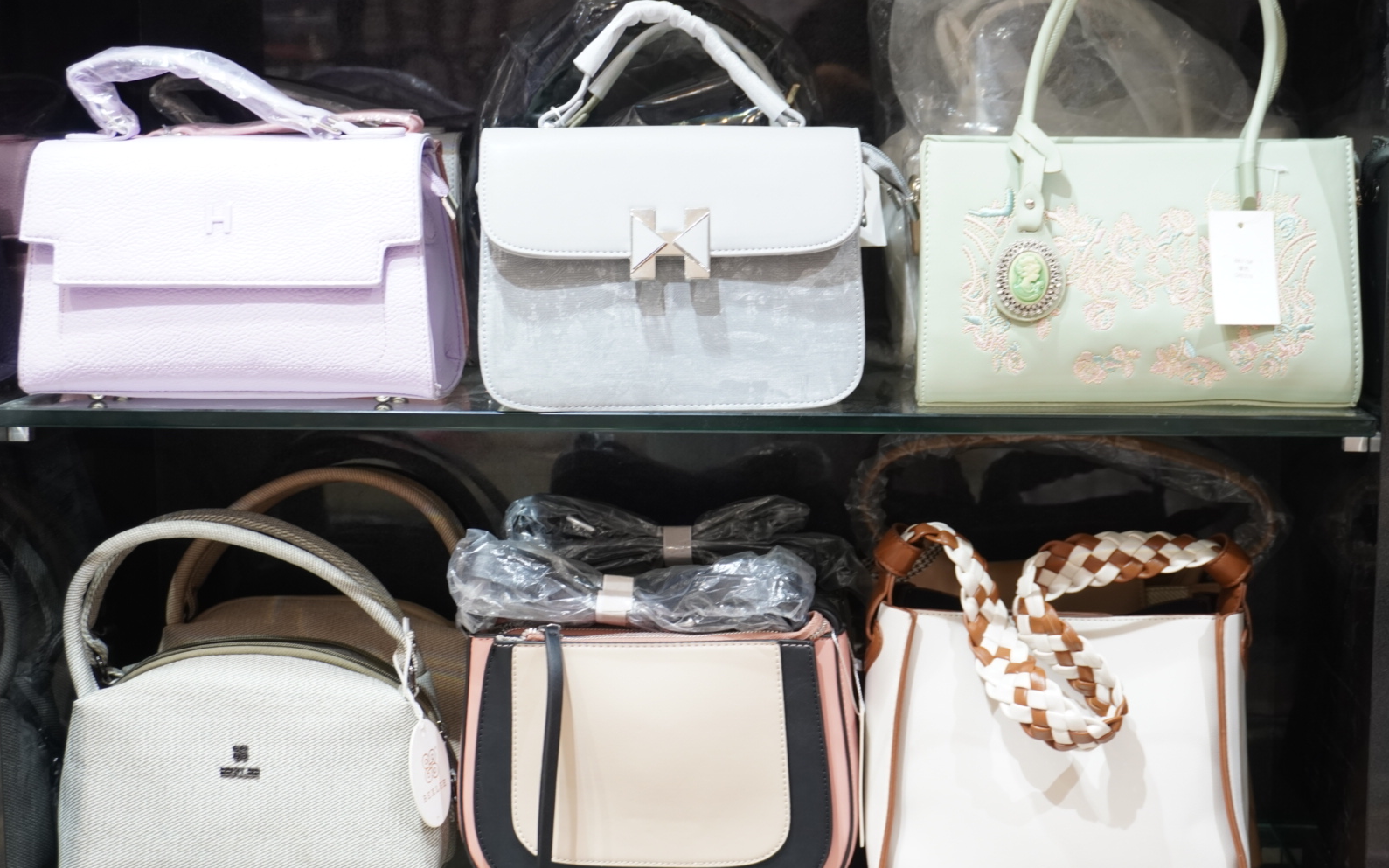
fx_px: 2120
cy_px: 406
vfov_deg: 23.1
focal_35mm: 56
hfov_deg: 36.3
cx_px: 686
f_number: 5.6
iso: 800
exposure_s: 1/60
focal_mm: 36
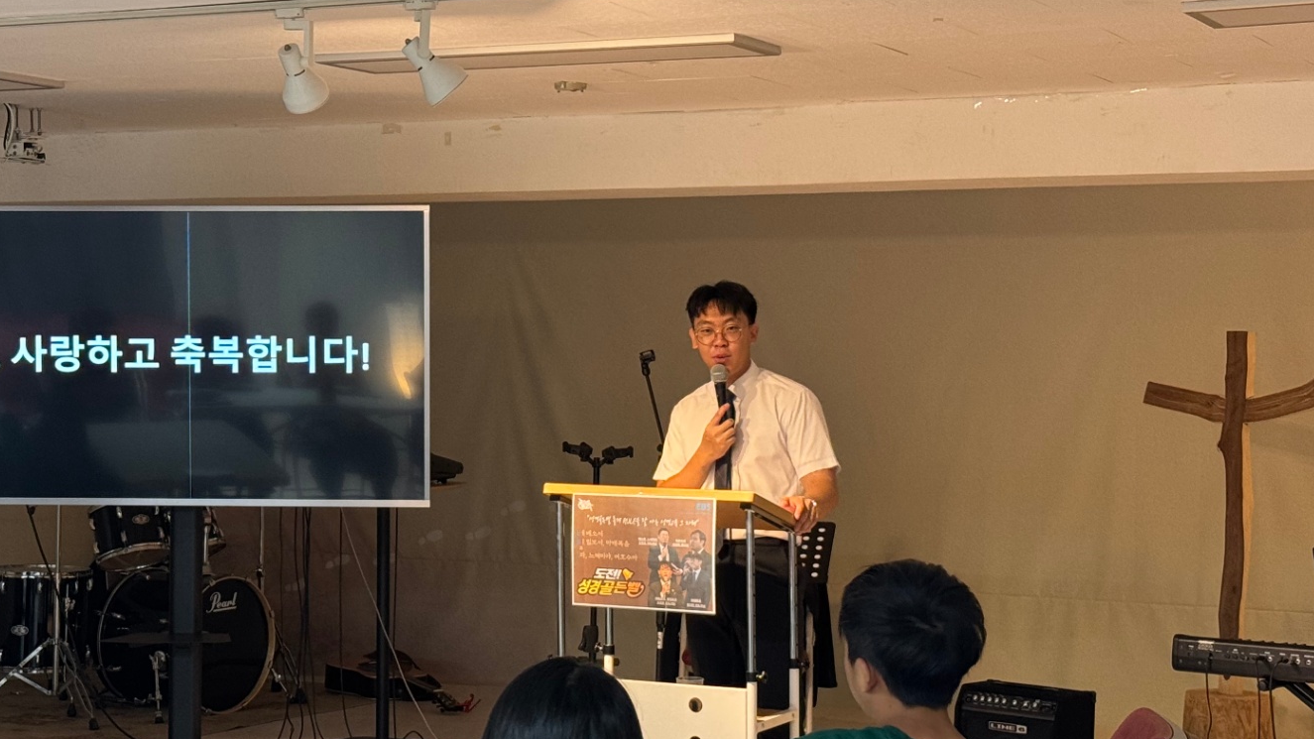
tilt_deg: -0.1
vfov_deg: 16.8
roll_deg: -0.6
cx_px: 513
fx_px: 2508
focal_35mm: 72
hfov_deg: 29.3
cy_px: 382
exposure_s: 1/40
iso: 320
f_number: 1.78
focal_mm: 6.76
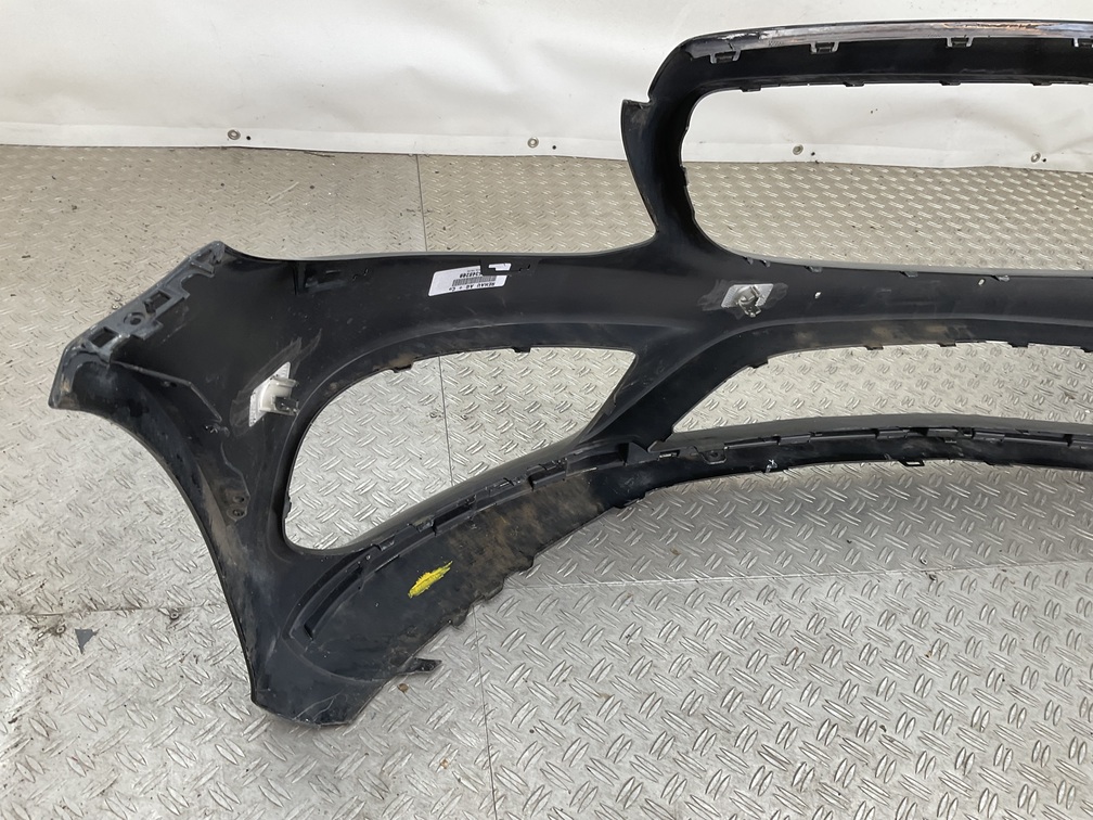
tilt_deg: -37.9
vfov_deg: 48.2
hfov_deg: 61.7
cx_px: 546
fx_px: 916
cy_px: 410
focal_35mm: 29
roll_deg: -9.2
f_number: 1.8
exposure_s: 1/120
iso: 32
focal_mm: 3
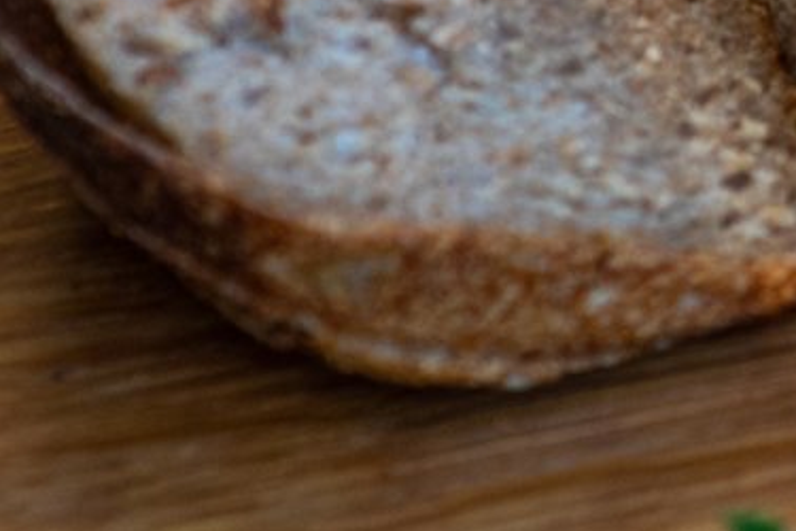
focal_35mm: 583
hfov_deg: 3.5
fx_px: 12890
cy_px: -422
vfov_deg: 2.4
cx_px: 2181
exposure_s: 1/320
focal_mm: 85
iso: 400
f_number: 4
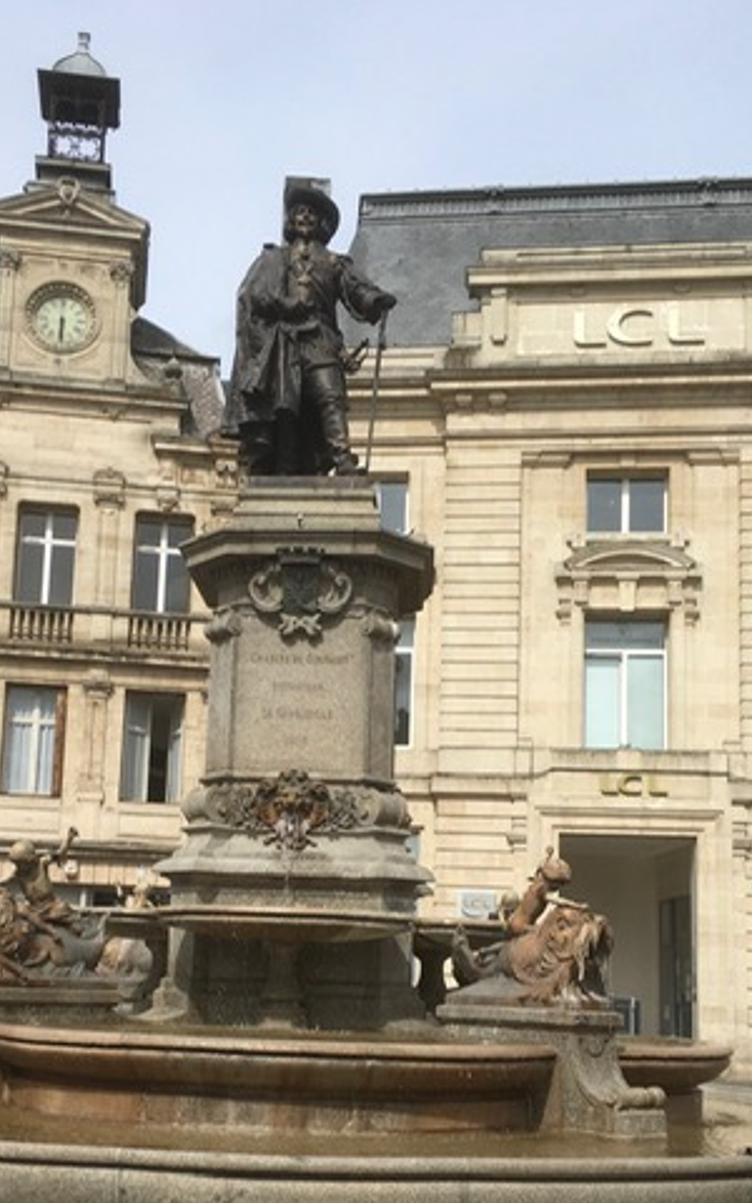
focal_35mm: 41
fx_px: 1344
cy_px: 784
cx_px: 291
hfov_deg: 31.1
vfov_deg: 47.6
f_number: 2.2
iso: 25
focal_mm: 4.15
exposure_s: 1/2404
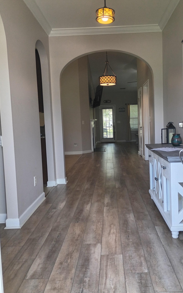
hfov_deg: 40.5
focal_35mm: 31
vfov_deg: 61.2
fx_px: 247
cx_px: 105
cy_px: 146
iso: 243
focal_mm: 4.27
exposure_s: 1/60
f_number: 1.8
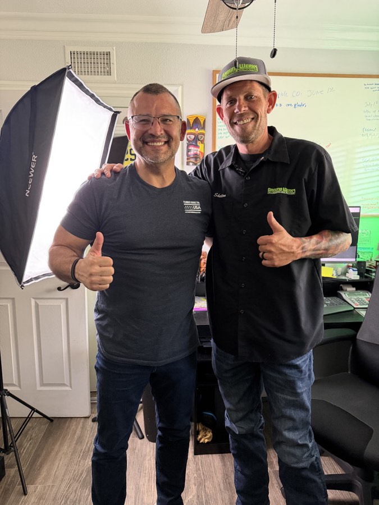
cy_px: 252
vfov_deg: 71.6
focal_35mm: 24
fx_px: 350
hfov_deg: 56.8
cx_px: 190
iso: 640
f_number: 1.78
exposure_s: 1/60
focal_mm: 6.76
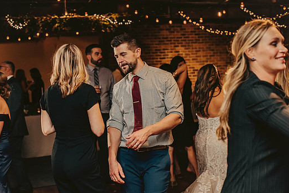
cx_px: 129
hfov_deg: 35.6
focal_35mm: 56
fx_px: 450
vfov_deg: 24.2
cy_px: 102
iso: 2000
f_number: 3.2
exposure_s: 1/200
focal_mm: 50
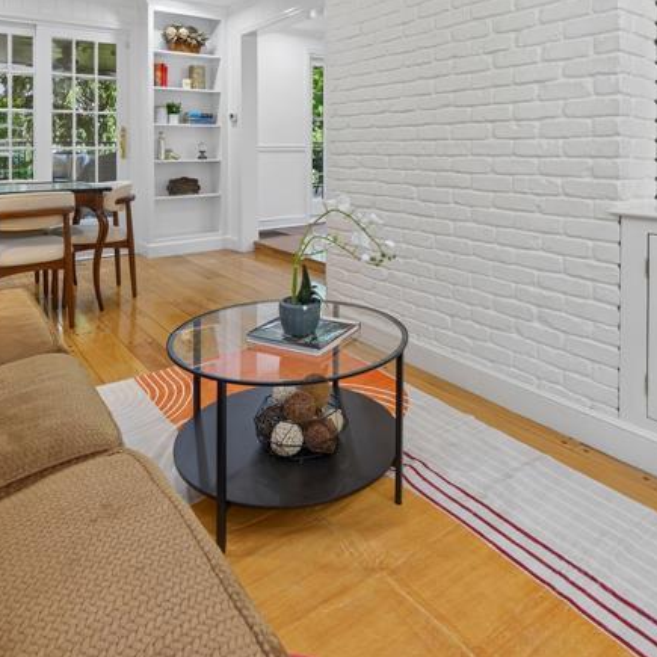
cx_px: 352
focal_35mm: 24
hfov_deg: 65.0
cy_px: 148
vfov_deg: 60.7
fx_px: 515
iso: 160
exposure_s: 1/13
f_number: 5.6
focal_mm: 8
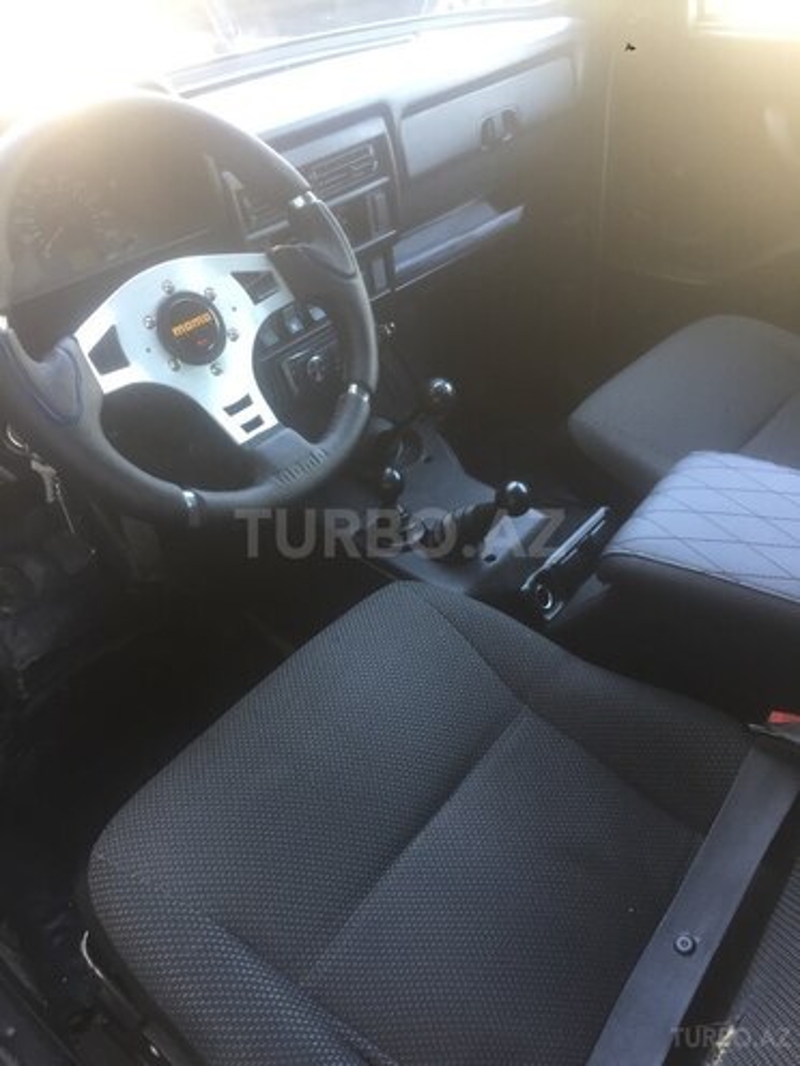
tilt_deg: -37.1
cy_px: 533
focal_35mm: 29
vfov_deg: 61.7
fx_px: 894
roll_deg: +4.2
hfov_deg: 48.2
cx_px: 400
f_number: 2.2
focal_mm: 4.15
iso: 100
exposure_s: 1/33
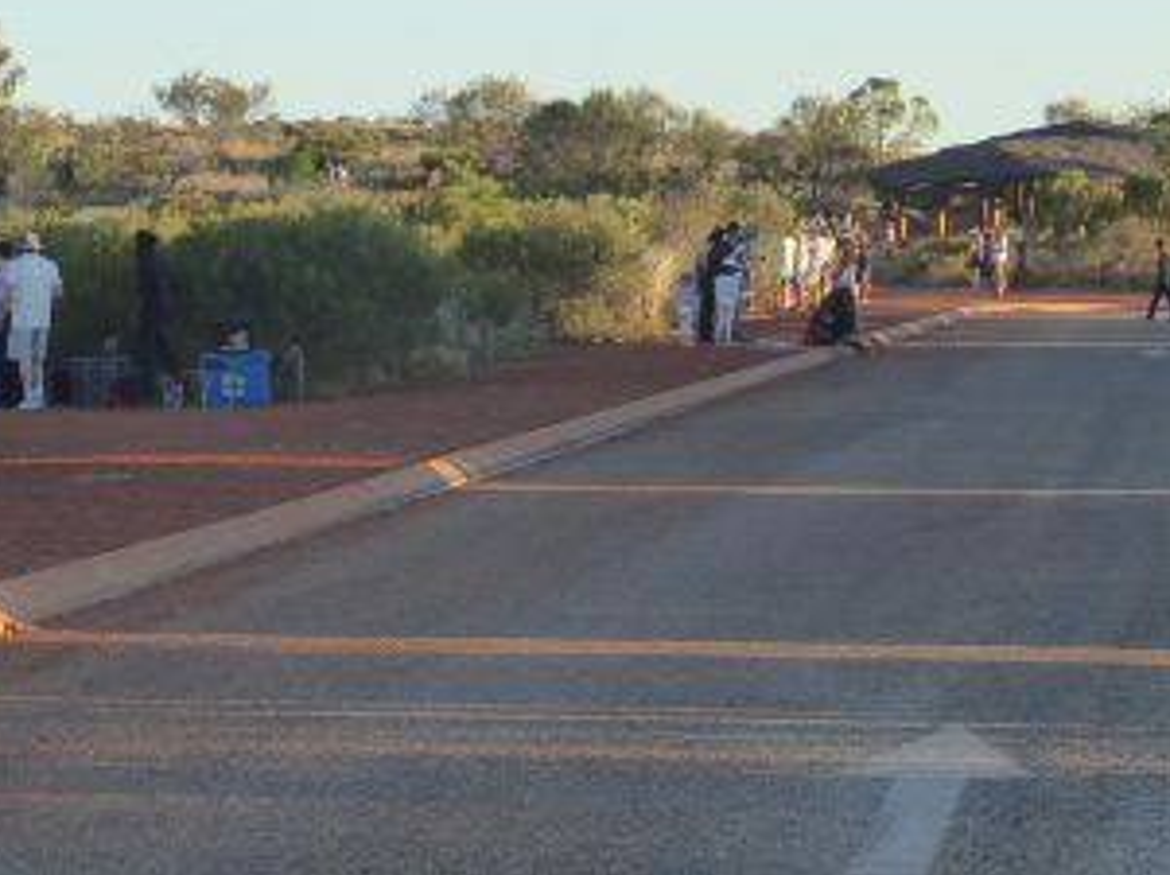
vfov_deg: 8.2
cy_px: 506
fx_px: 6110
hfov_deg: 10.9
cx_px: 280
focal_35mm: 181
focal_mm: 14.1
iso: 160
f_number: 4.7
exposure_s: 1/160
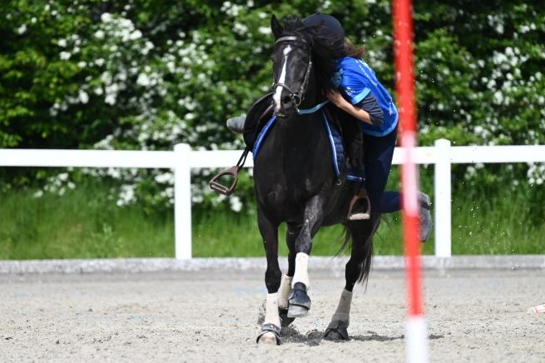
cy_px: 206
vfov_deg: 2.8
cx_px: 253
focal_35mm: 486
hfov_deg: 4.2
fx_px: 7353
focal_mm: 400
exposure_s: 1/1250
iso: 250
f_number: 5.6
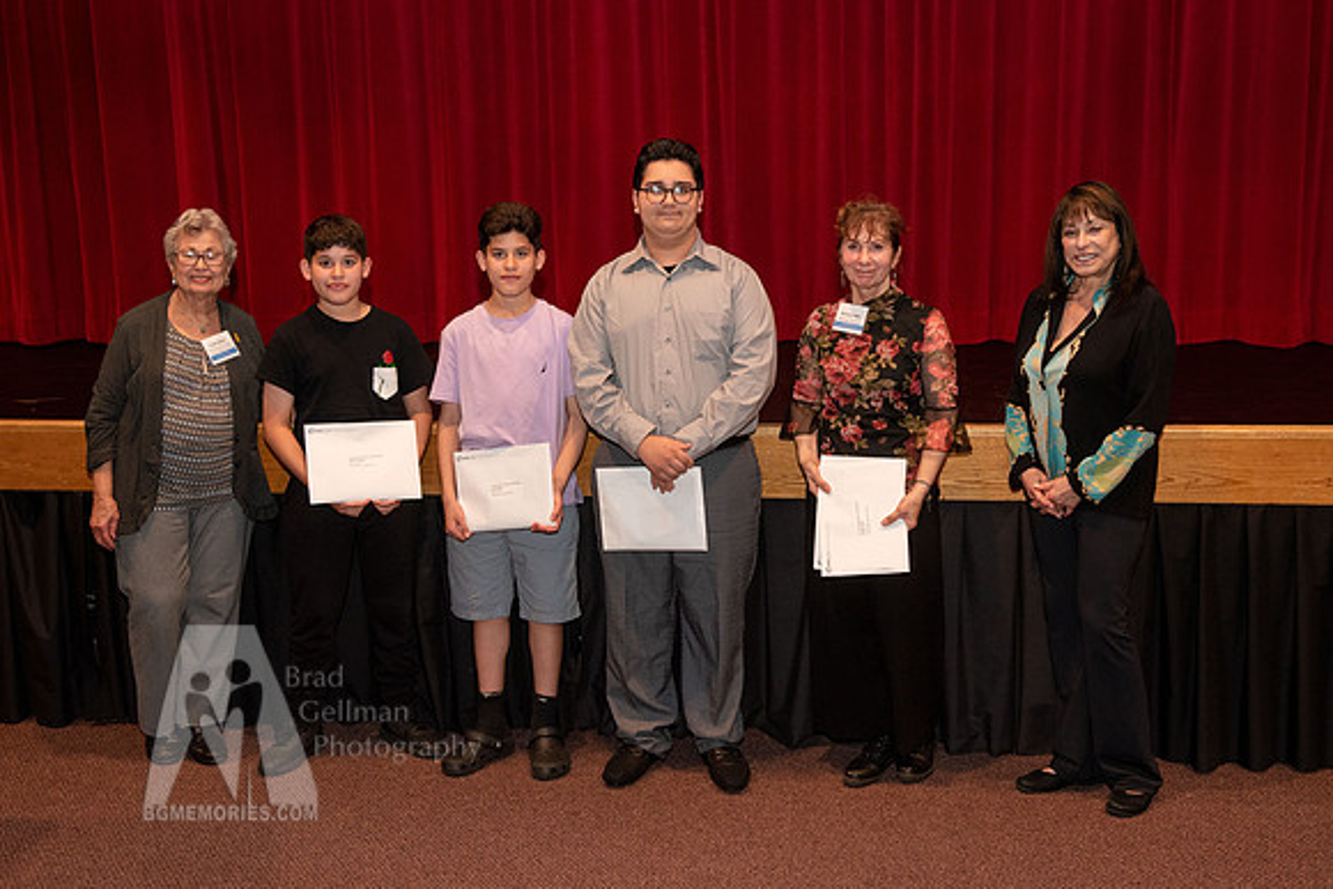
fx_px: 1715
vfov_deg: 29.1
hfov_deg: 42.5
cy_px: 398
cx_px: 661
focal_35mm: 46
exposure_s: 1/100
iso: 1600
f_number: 4.5
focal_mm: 42
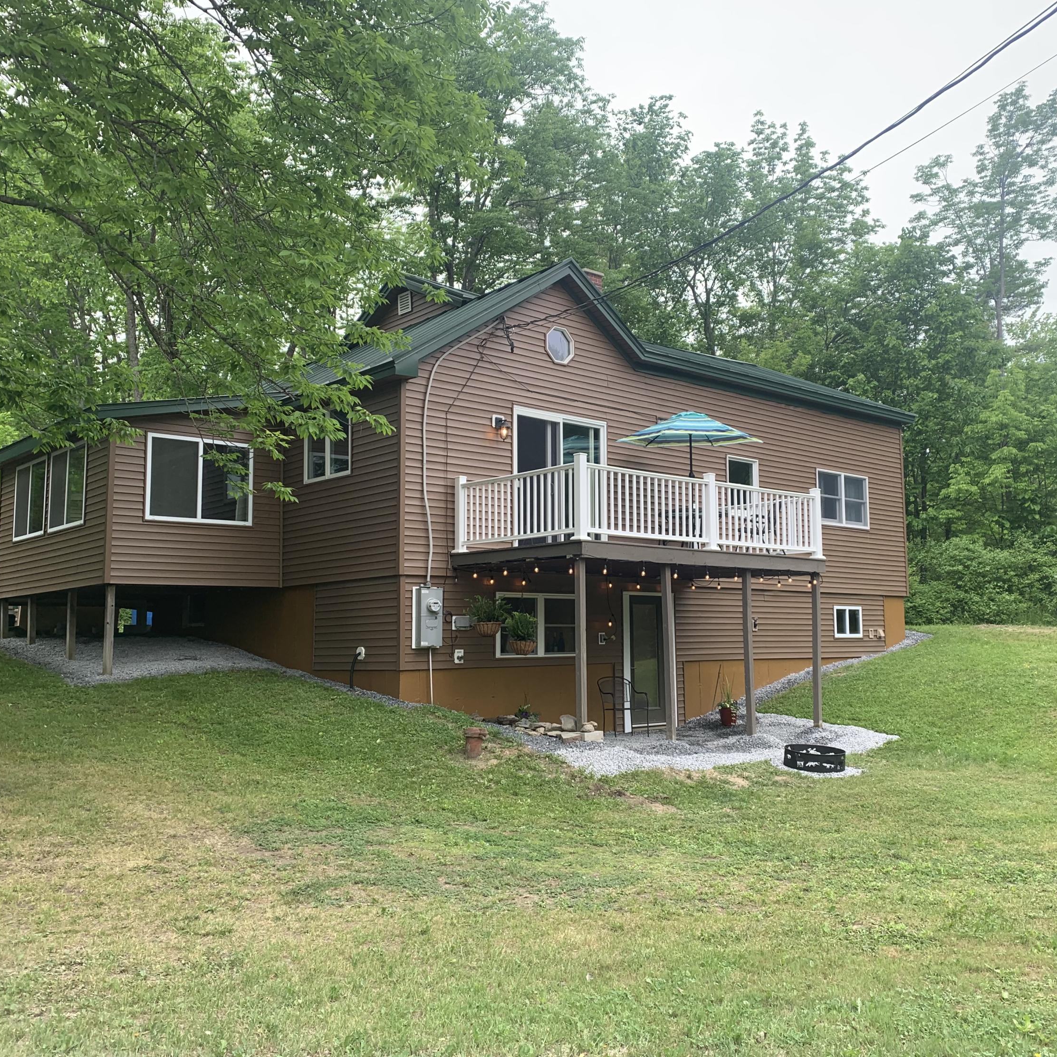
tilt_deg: +5.4
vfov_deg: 52.5
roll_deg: +0.5
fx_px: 1071
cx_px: 580
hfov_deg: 52.4
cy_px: 527
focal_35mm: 31
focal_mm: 4.25
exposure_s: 1/122
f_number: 1.8
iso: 25
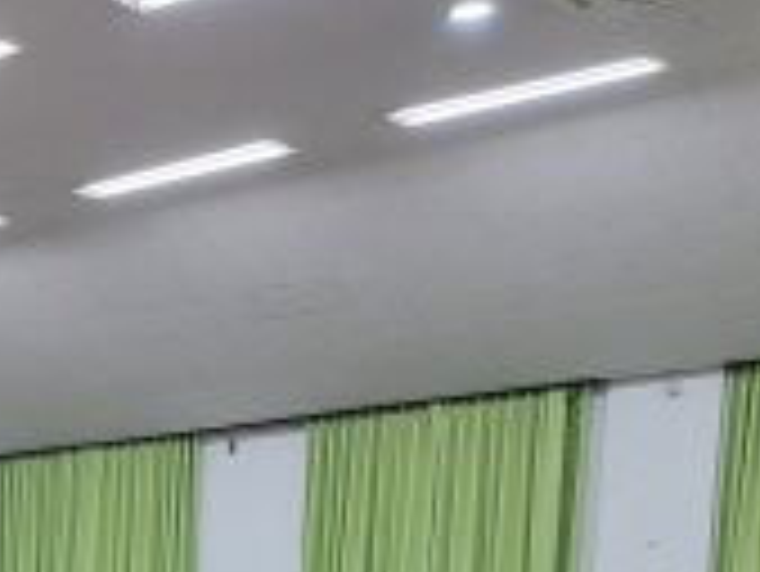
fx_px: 1868
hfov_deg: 19.4
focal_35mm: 85
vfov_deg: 15.7
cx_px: -450
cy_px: 901
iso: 200
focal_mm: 5
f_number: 1.8
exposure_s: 1/120
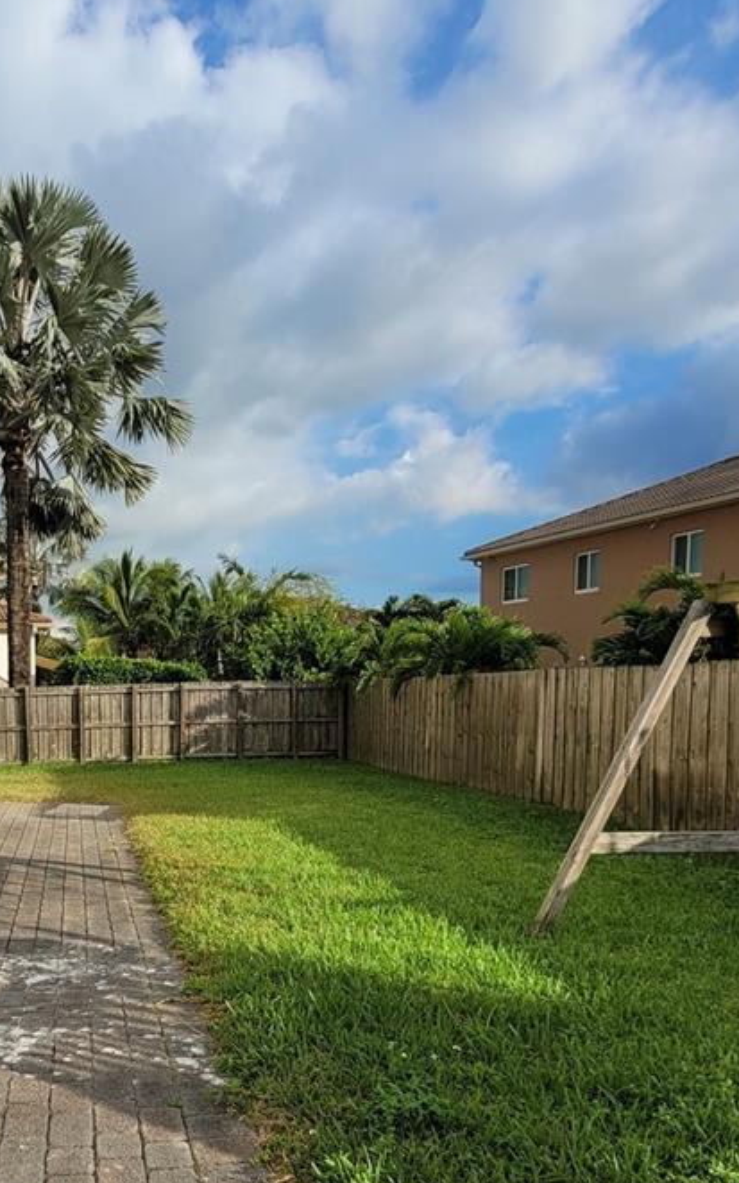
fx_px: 806
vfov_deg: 71.0
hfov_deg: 46.8
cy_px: 759
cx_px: 156
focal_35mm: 25
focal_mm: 1.74
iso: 40
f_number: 2.2
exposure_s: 1/1497
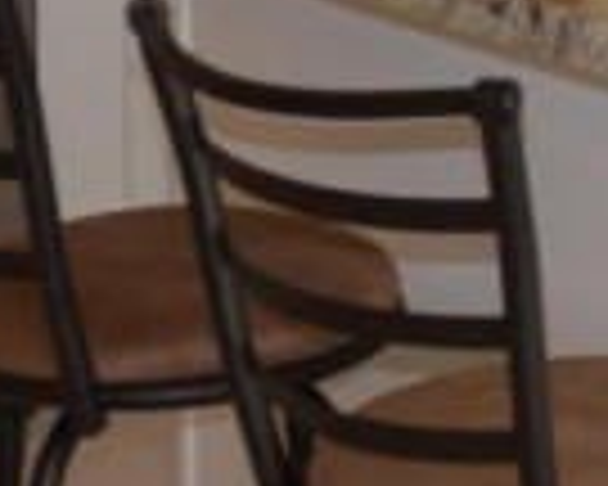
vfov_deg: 6.7
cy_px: -756
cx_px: 1311
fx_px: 3887
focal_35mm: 216
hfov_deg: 8.4
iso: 400
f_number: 5
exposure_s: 1/100
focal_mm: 18
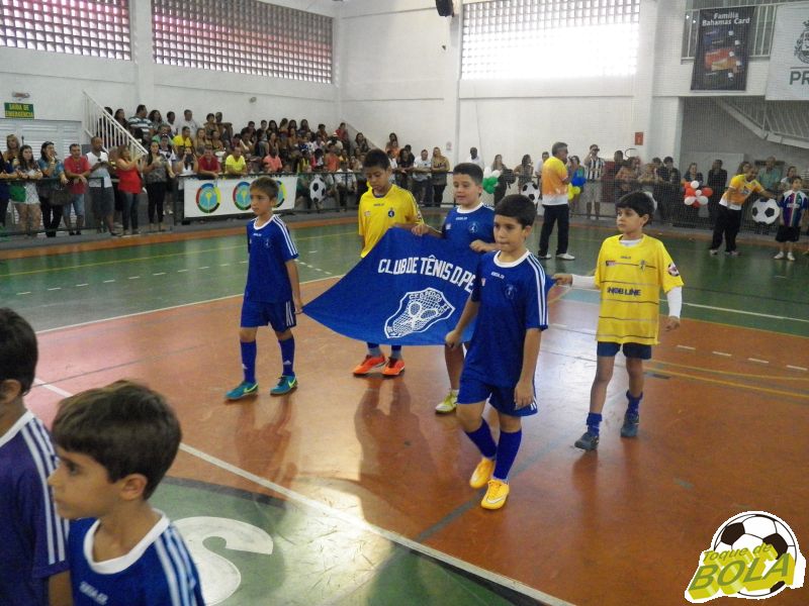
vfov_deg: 45.4
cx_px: 404
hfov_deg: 58.4
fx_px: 724
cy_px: 303
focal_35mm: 31
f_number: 2.8
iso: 1600
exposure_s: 1/160
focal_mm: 5.5
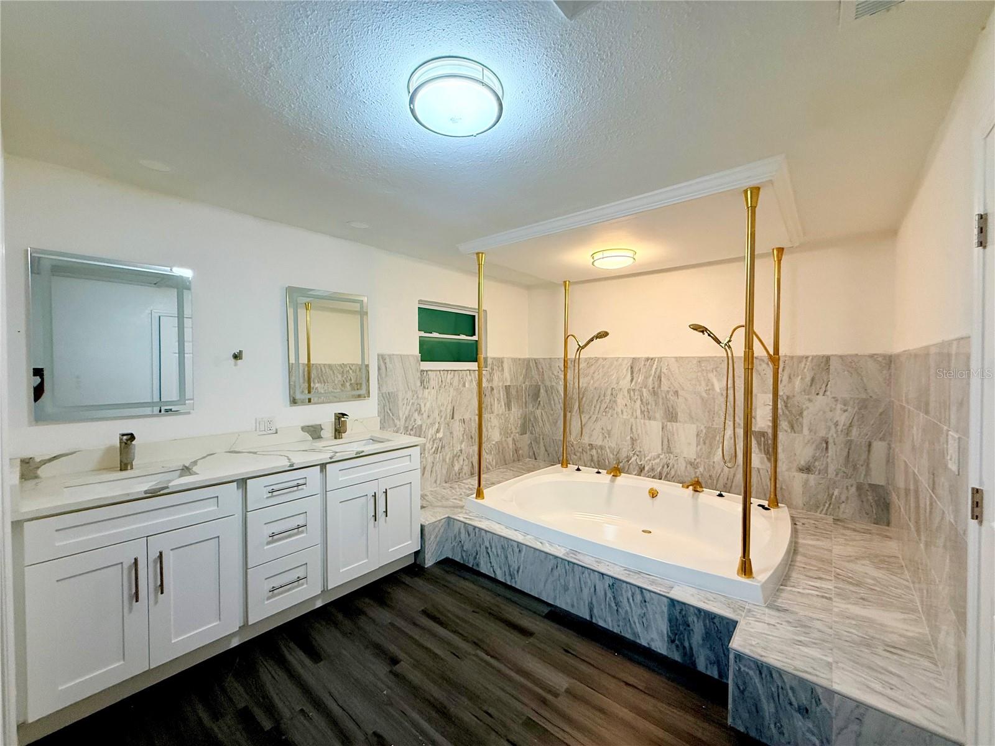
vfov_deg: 85.7
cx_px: 498
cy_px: 373
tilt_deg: -0.5
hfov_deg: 102.1
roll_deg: -0.7
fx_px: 402
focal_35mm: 14
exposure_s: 1/120
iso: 250
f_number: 2.2
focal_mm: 2.22
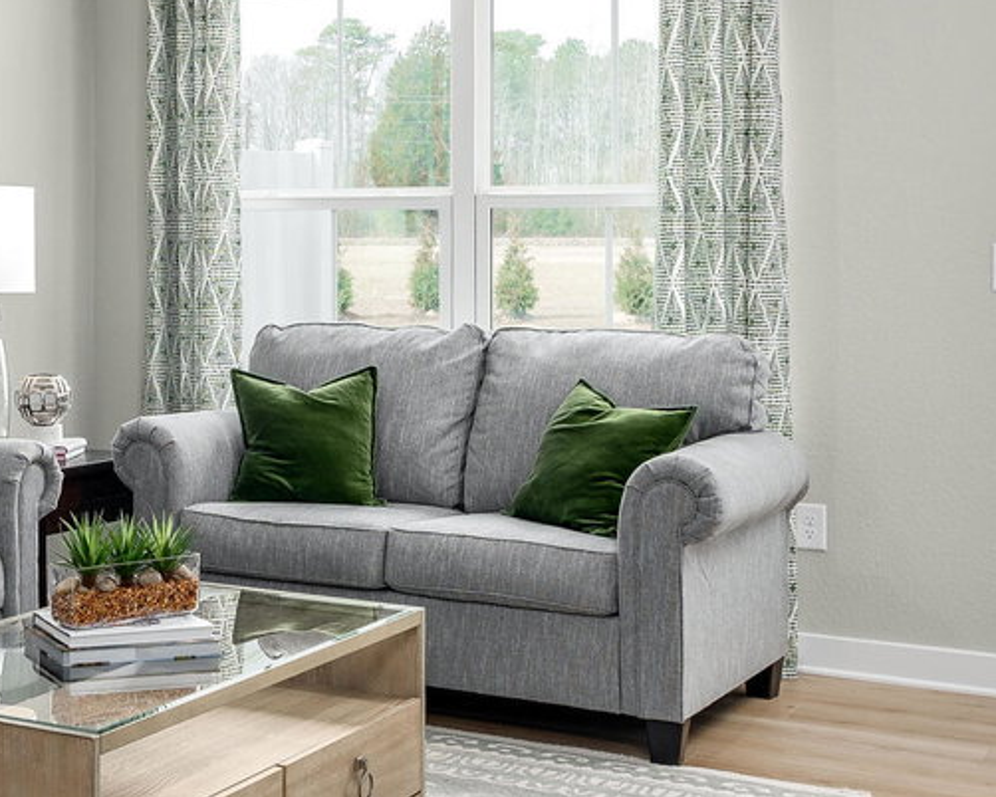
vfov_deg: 23.9
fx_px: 1887
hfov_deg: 28.0
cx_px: 30
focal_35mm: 64
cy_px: 436
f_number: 7.1
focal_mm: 19
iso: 320
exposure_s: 1/200
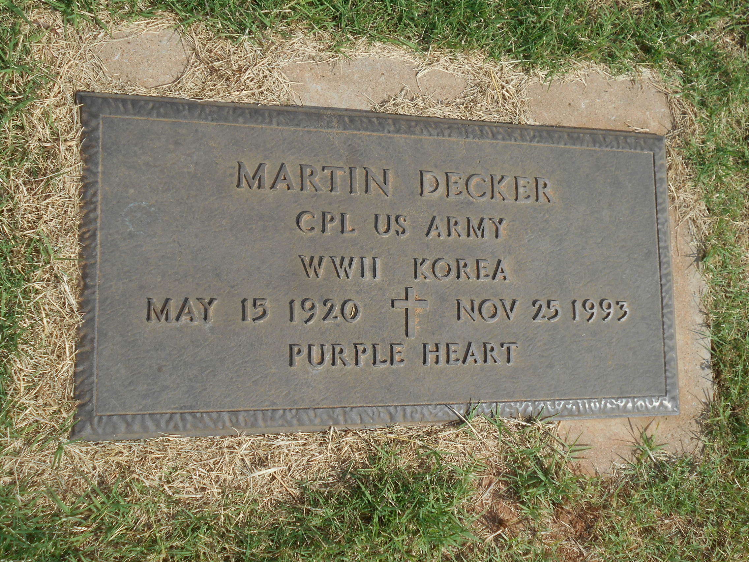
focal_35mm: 37
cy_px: 281
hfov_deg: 50.1
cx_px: 374
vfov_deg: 38.7
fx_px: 801
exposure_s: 1/1000
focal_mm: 6.7
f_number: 3.9
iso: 80
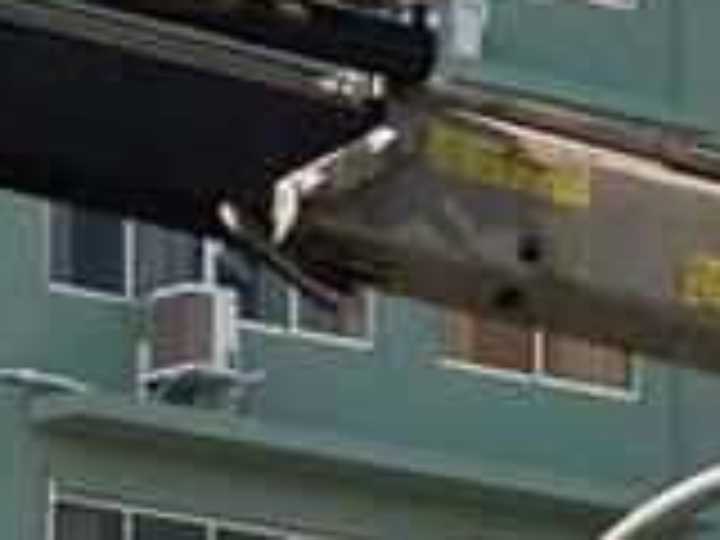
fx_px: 8091
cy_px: 1026
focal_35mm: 389
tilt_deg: +7.8
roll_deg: +0.0
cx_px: 158
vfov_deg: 3.8
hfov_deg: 5.1
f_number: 1.6
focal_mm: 5.96
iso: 40
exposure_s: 1/1592
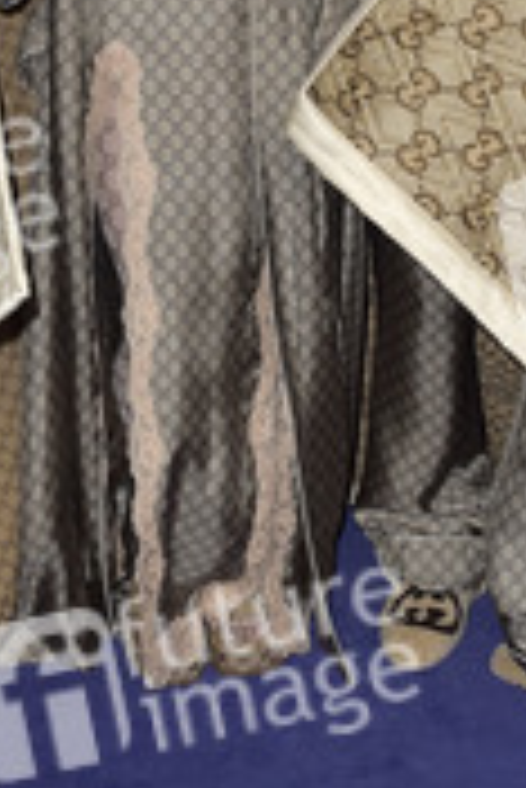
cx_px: 321
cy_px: 0
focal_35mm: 64
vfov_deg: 29.3
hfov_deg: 21.2
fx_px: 1400
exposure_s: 1/250
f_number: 6.3
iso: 500
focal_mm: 28
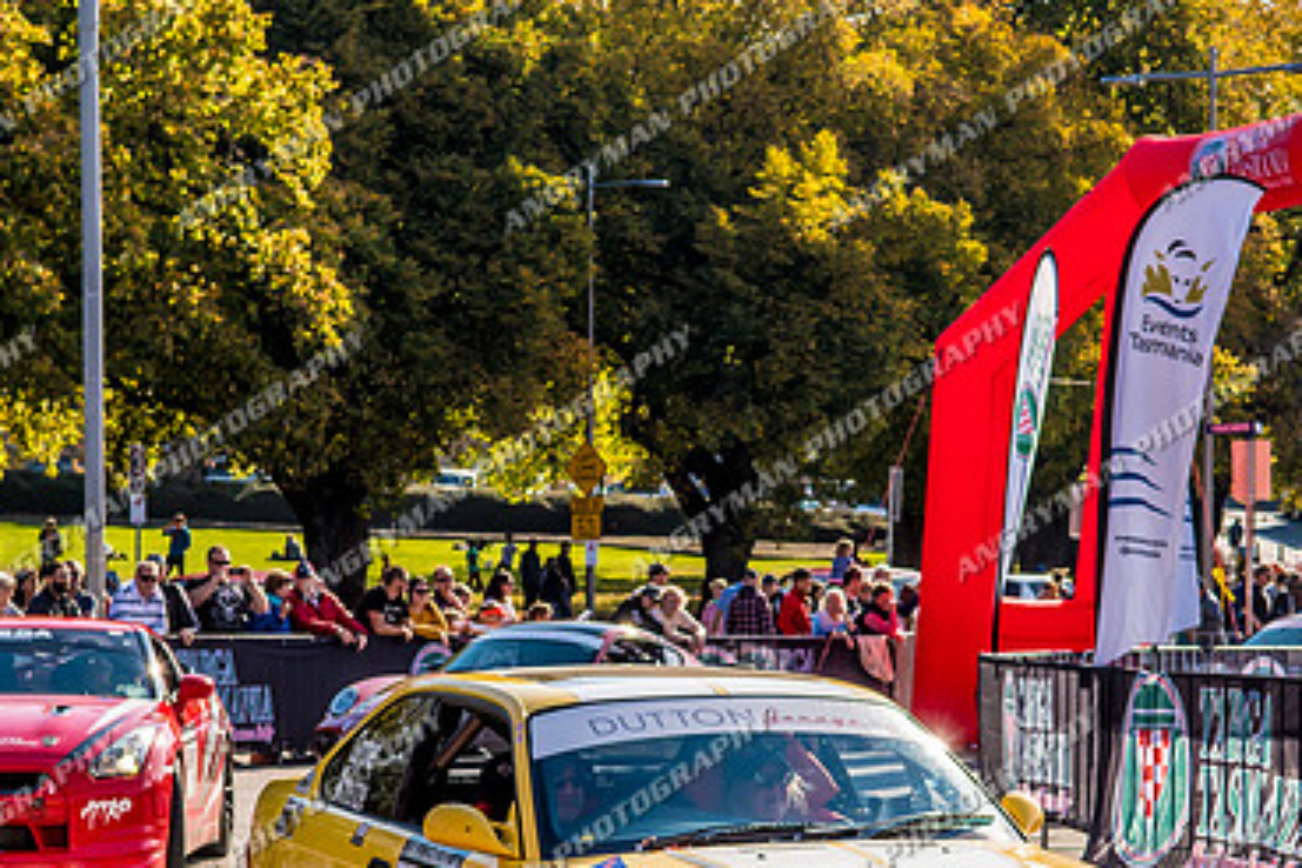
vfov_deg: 11.6
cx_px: 804
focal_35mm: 118
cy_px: 676
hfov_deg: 17.3
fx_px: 4267
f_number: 5.6
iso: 160
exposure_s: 1/1000
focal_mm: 50
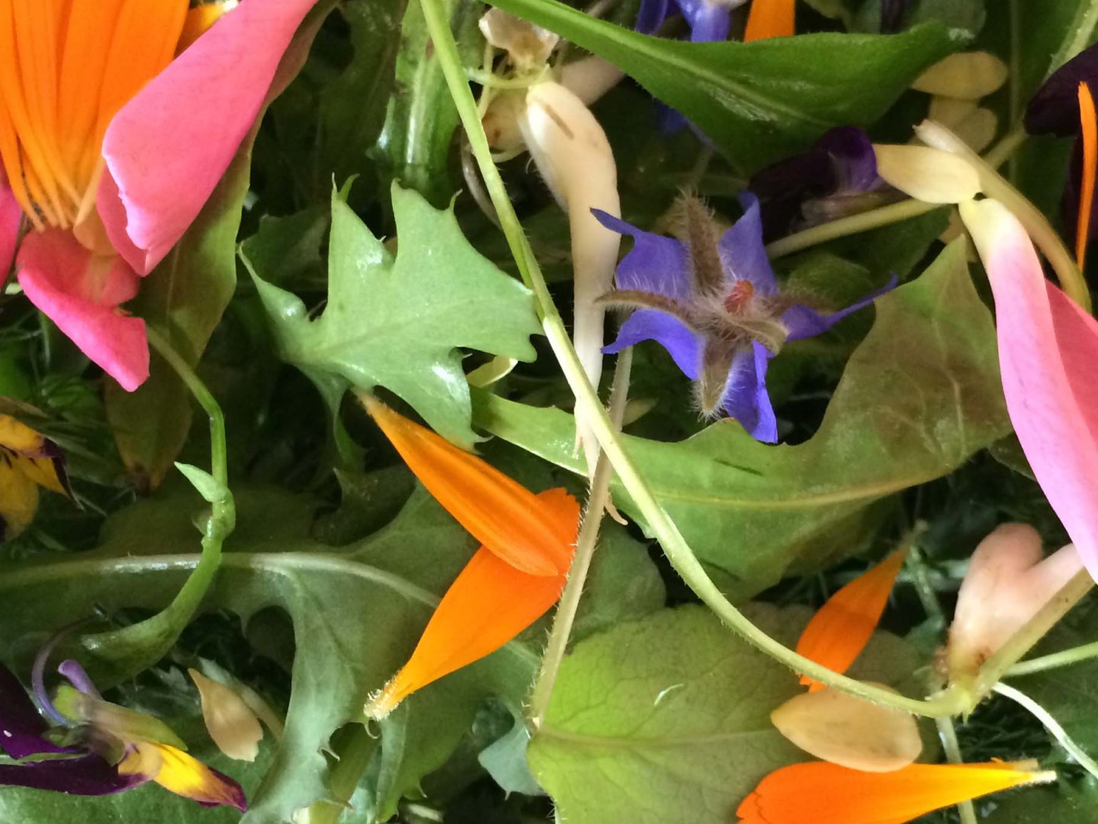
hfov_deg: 36.8
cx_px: 624
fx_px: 1649
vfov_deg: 28.0
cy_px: 465
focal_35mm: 52
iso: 200
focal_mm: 4.15
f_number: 2.2
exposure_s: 1/30
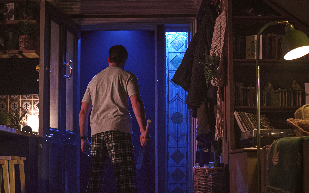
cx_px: 113
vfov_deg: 24.8
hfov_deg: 38.6
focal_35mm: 52
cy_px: 128
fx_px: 438
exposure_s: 1/50
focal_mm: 29
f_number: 3.2
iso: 1250
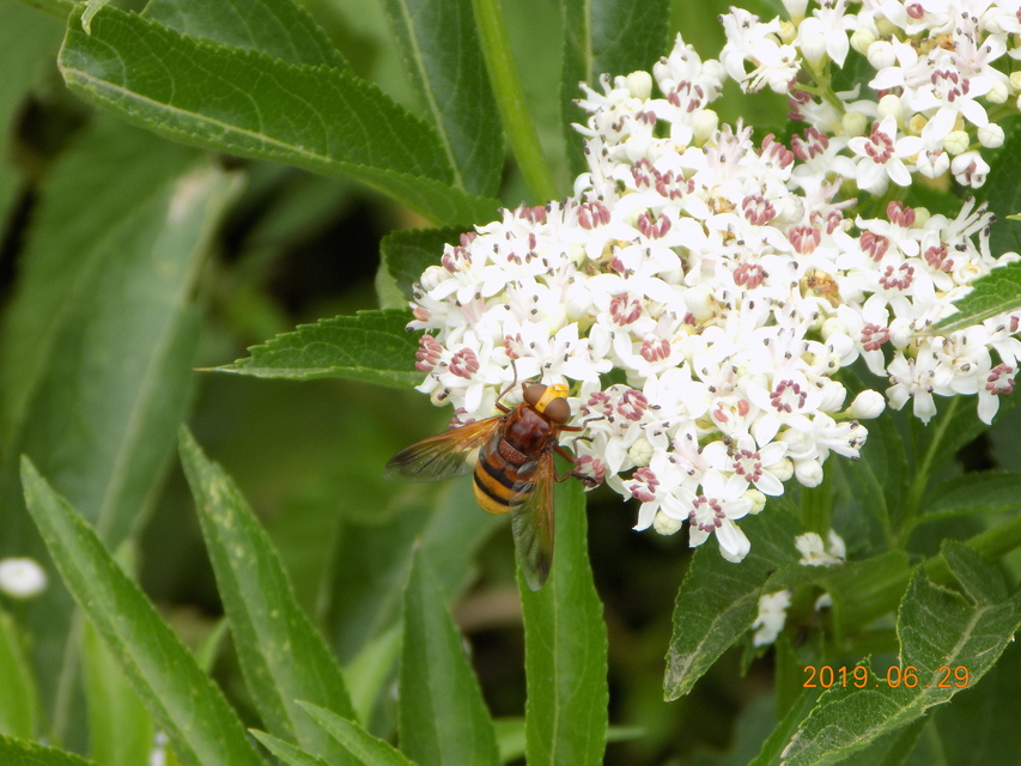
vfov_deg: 6.3
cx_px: 510
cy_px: 383
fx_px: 6932
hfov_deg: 8.4
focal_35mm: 235
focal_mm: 41.8
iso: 80
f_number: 5.6
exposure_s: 1/80
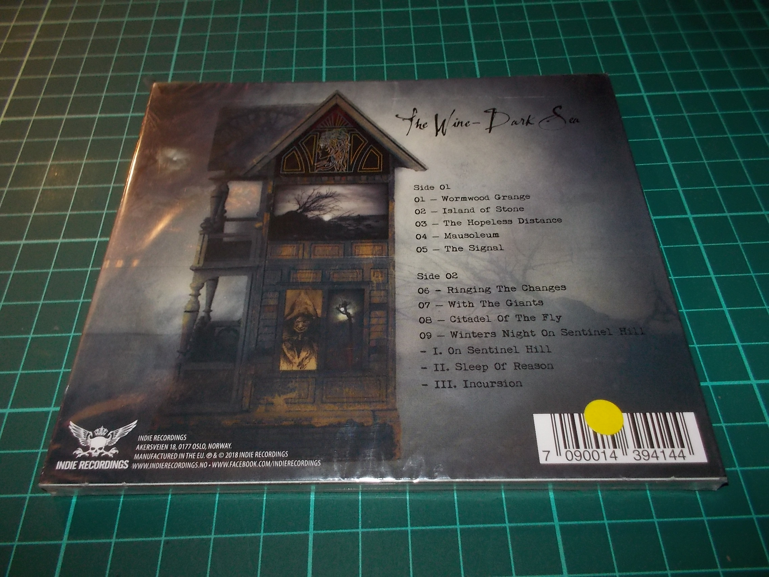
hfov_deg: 61.7
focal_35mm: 29
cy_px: 288
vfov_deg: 48.2
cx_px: 384
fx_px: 644
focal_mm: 4.1
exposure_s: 1/30
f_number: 3.3
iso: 200
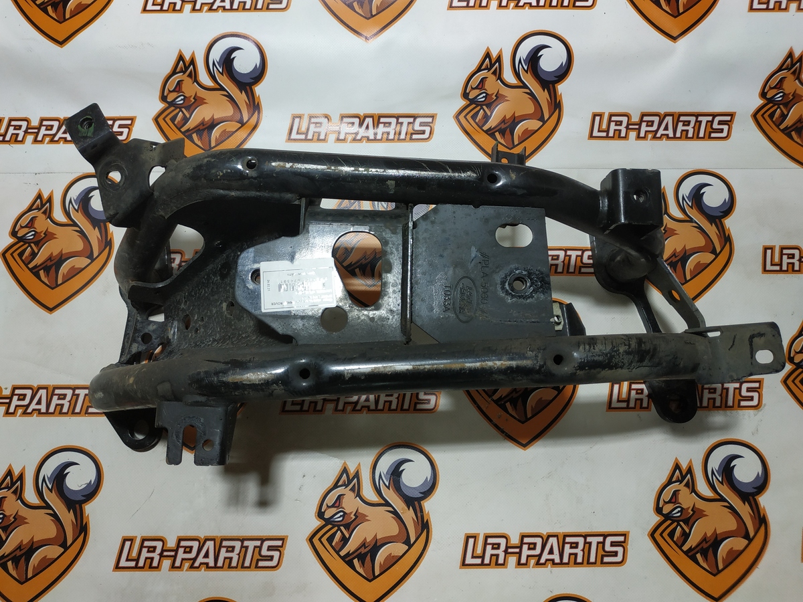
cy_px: 301
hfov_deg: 71.6
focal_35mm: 24
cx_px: 402
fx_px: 557
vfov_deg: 56.8
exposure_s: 1/100
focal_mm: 3.94
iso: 160
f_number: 1.9
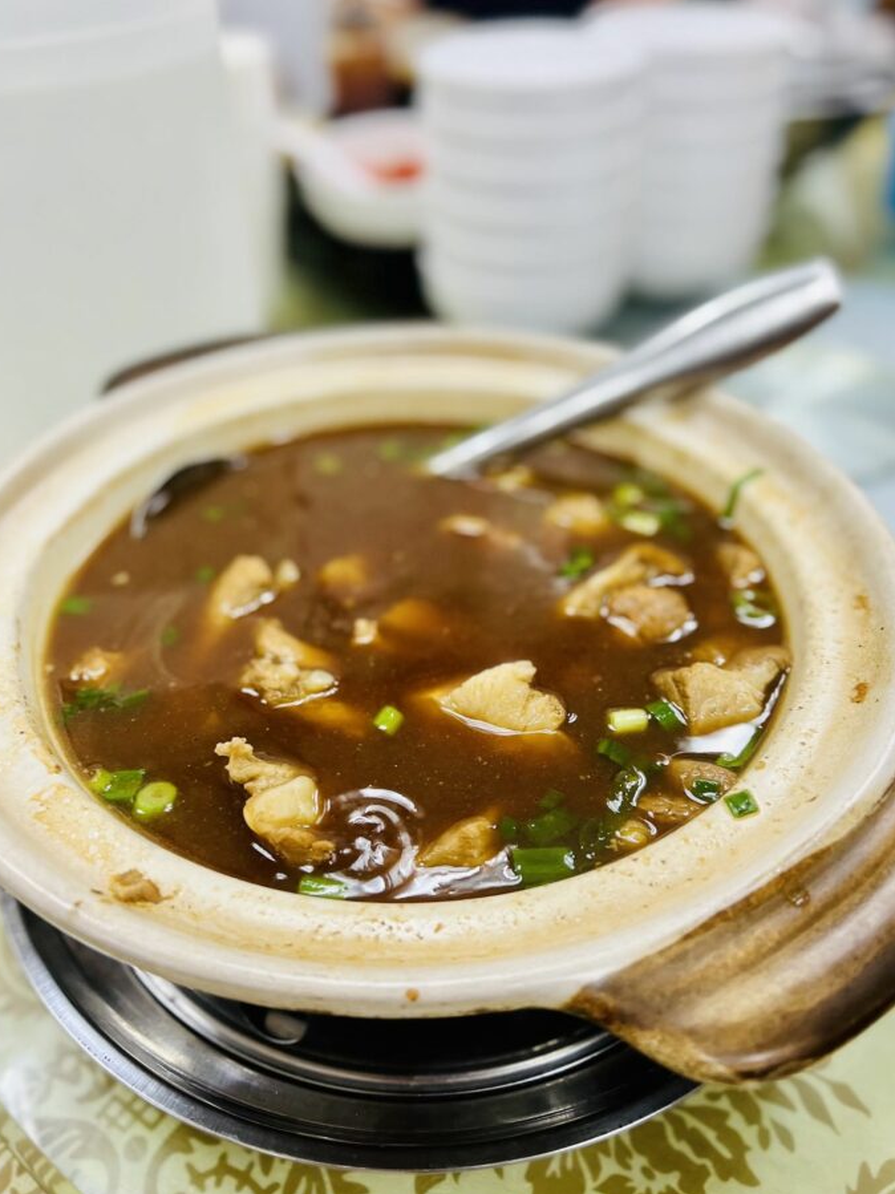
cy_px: 577
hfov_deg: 51.3
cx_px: 448
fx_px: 931
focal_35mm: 27
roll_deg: +1.6
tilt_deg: -38.0
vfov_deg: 65.3
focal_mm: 5.7
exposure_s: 1/50
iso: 160
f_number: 1.5
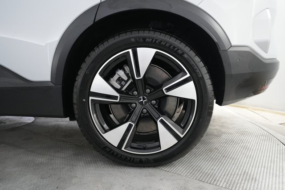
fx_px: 206
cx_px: 142
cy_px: 95
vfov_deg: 49.5
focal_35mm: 26
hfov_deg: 69.4
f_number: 2.8
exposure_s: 1/160
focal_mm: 26
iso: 4000
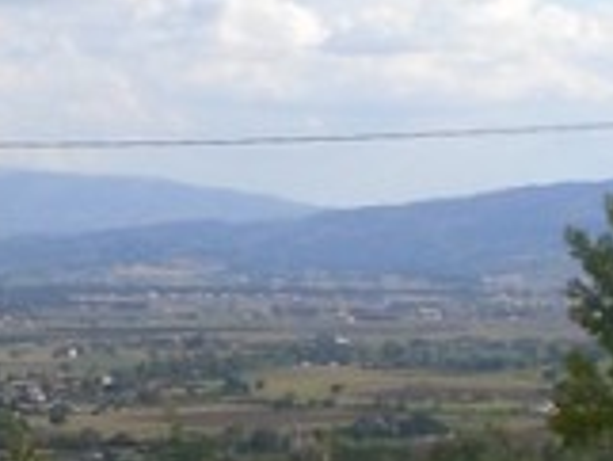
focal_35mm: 178
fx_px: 3154
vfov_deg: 8.3
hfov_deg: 10.1
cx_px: -682
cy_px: 362
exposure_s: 1/206
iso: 80
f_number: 7.8
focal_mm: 5.1
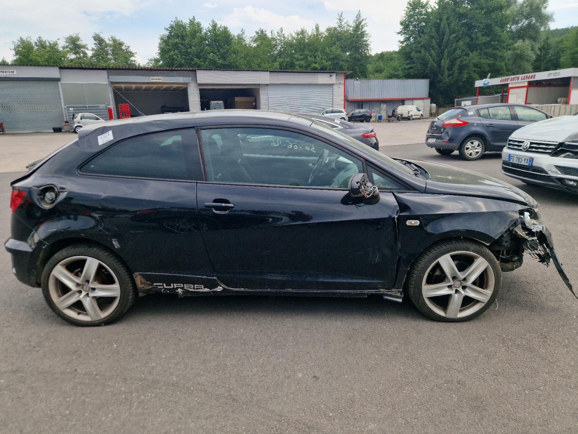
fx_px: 384
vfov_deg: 58.9
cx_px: 289
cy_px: 217
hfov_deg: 73.9
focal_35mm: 23
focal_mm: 5.4
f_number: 1.8
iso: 50
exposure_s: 1/588
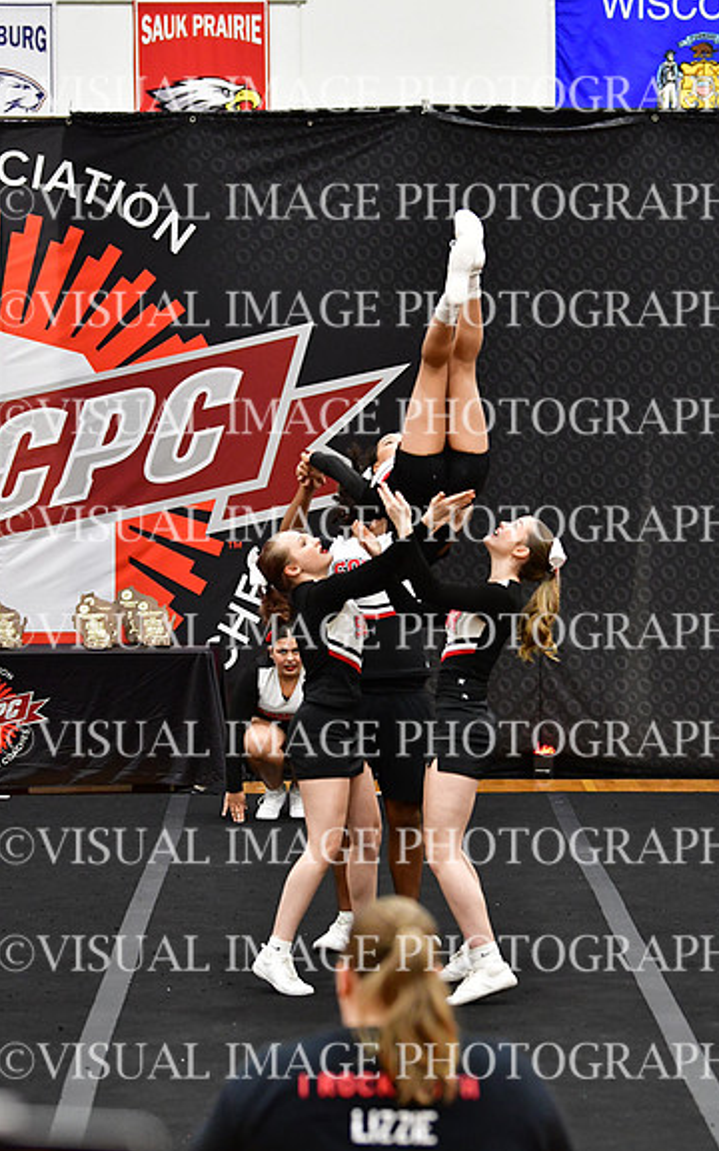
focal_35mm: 157
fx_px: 4922
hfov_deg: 8.4
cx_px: 382
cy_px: 577
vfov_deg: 13.3
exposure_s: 1/500
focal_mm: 102
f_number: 3.2
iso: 4000
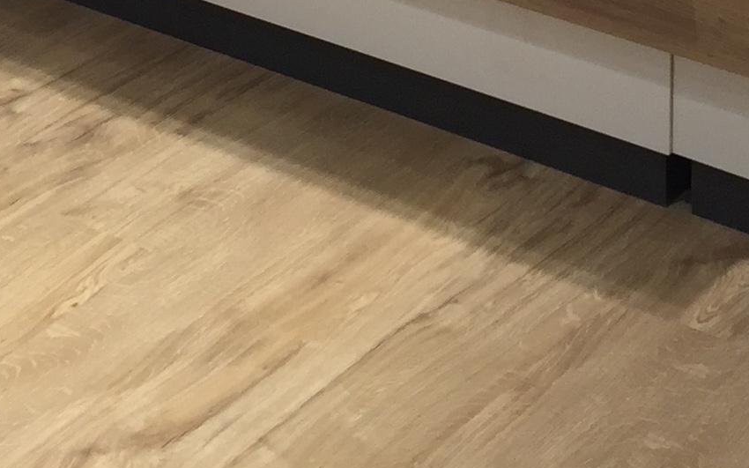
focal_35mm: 118
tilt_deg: -12.5
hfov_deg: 17.6
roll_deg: +0.4
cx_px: 558
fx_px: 2408
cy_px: -592
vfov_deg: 9.9
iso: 50
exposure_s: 1/100
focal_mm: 4.15
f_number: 2.2
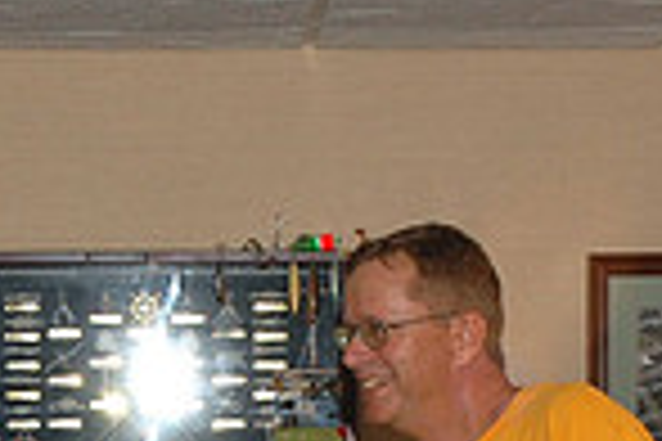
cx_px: 185
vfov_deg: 7.3
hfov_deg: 11.2
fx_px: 3364
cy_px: 774
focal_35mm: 183
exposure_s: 1/125
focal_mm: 31
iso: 200
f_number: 8
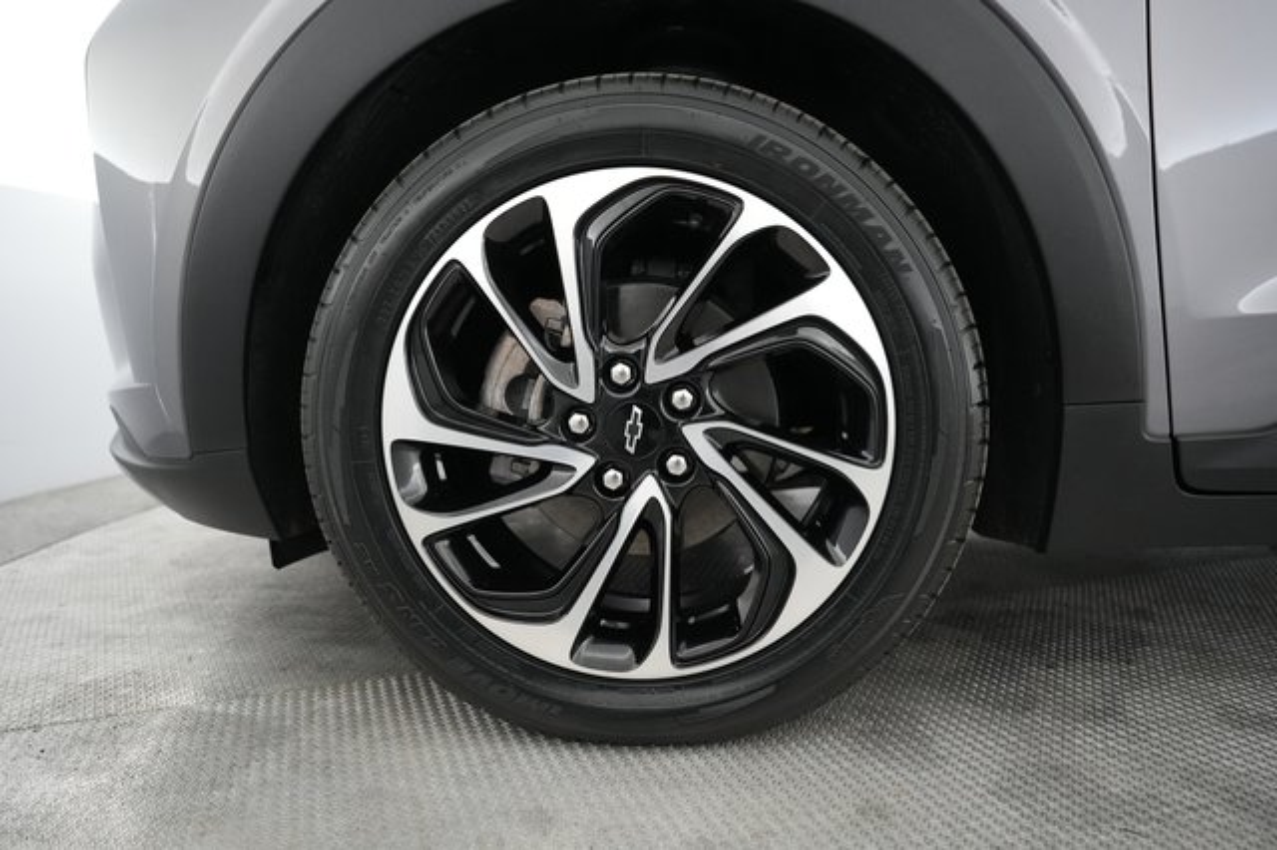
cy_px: 425
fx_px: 886
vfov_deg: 51.2
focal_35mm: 25
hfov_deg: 71.5
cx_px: 638
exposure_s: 1/160
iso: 6400
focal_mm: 25
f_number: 2.8
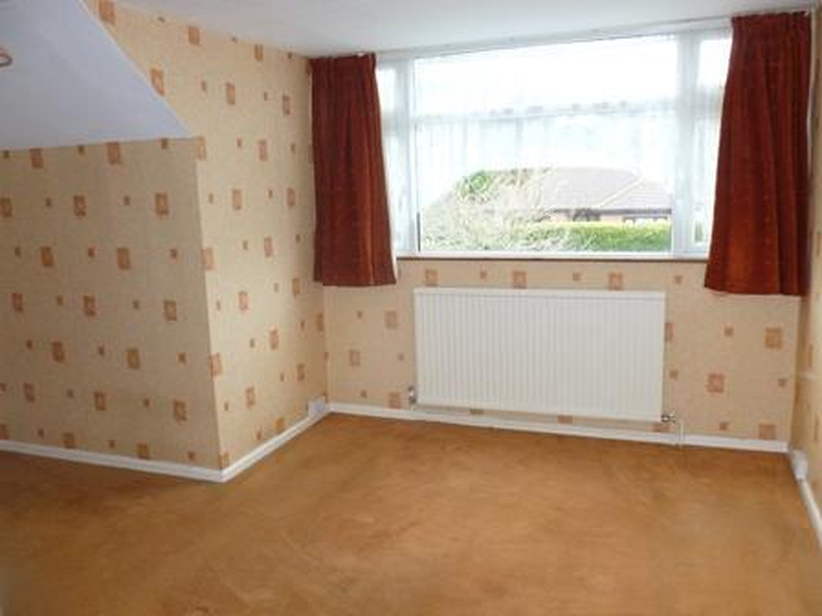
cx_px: 411
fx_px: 665
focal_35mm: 28
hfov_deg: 63.4
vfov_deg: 49.7
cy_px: 308
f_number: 3.3
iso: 400
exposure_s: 1/60
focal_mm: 5
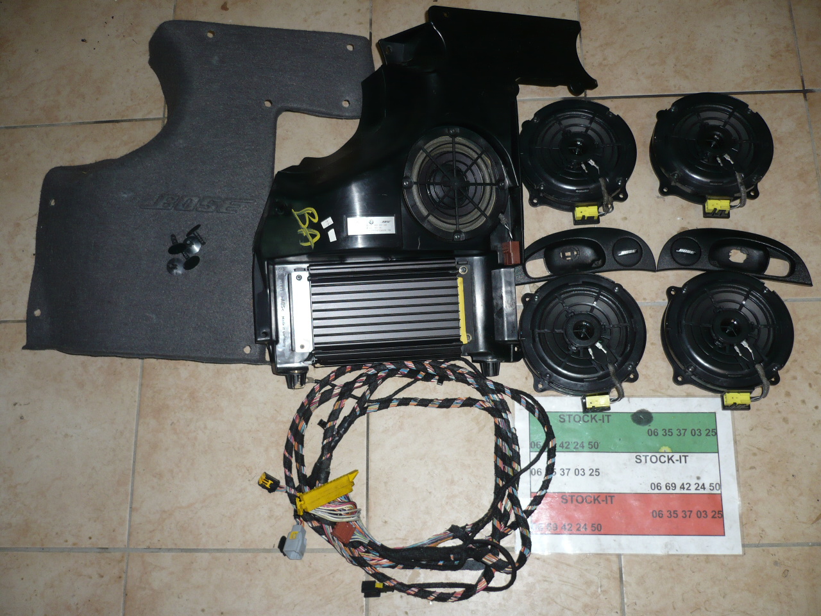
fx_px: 830
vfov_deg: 40.7
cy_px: 308
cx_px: 410
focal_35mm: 35
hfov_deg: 52.6
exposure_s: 1/30
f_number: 2.8
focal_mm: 5.8
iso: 100
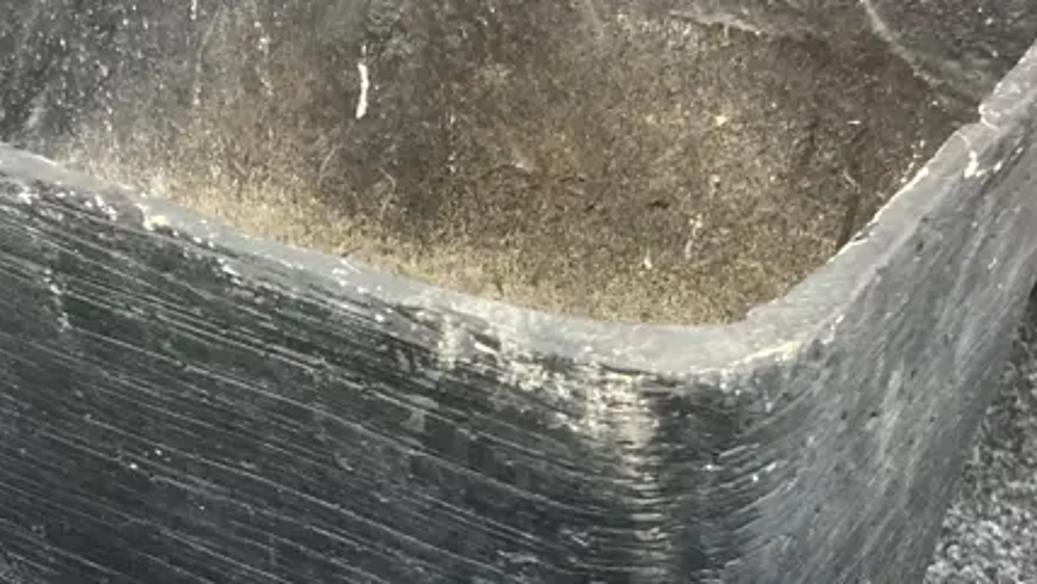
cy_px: 555
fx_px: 2008
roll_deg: -3.4
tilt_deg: -38.8
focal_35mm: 73
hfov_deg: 28.9
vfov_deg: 16.3
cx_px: 419
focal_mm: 3.99
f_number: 1.8
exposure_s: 1/25
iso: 320
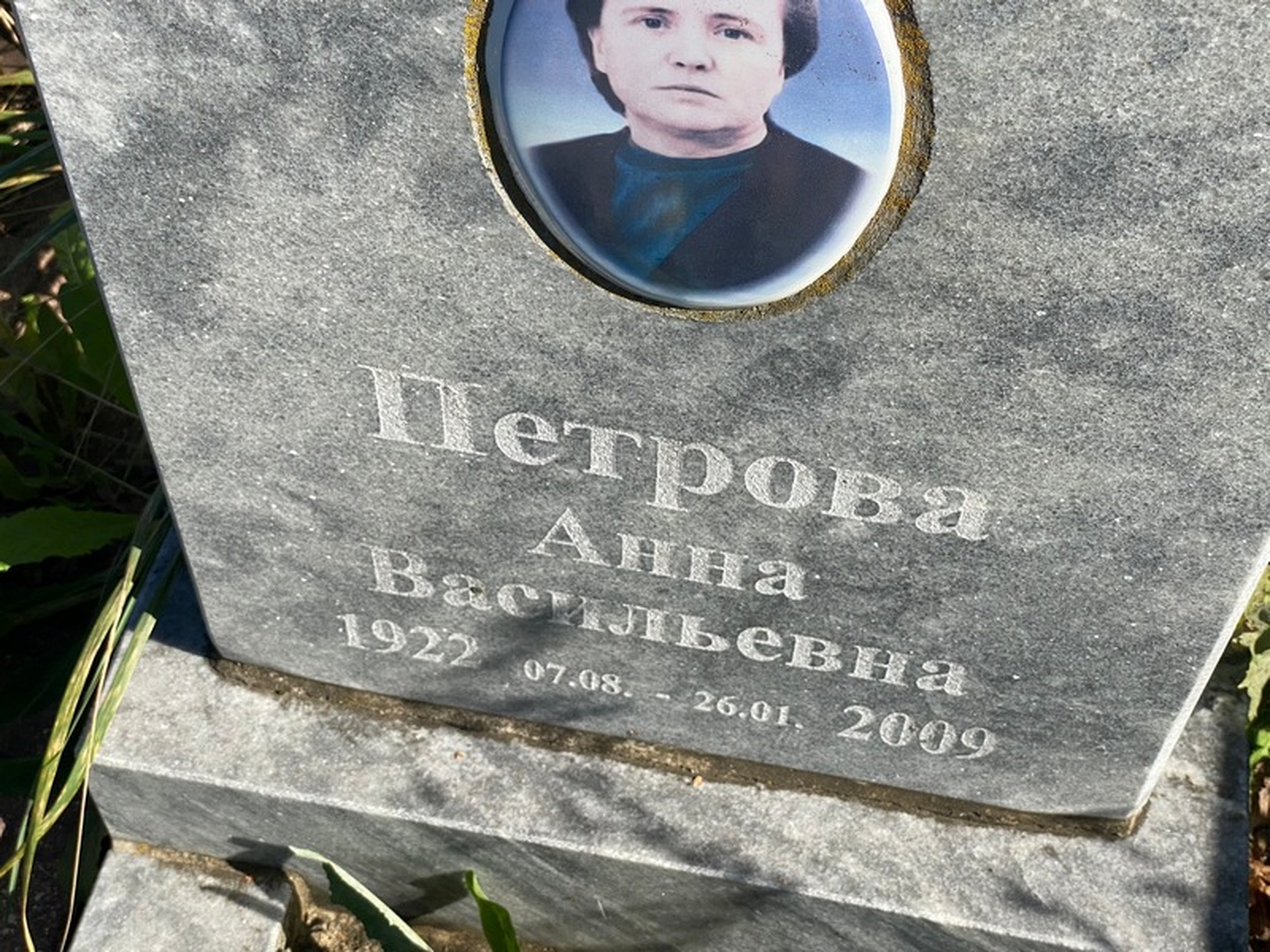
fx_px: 1908
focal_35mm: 52
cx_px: 635
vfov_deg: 28.0
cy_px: 476
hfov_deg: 36.8
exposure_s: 1/1065
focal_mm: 6
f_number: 2
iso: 20
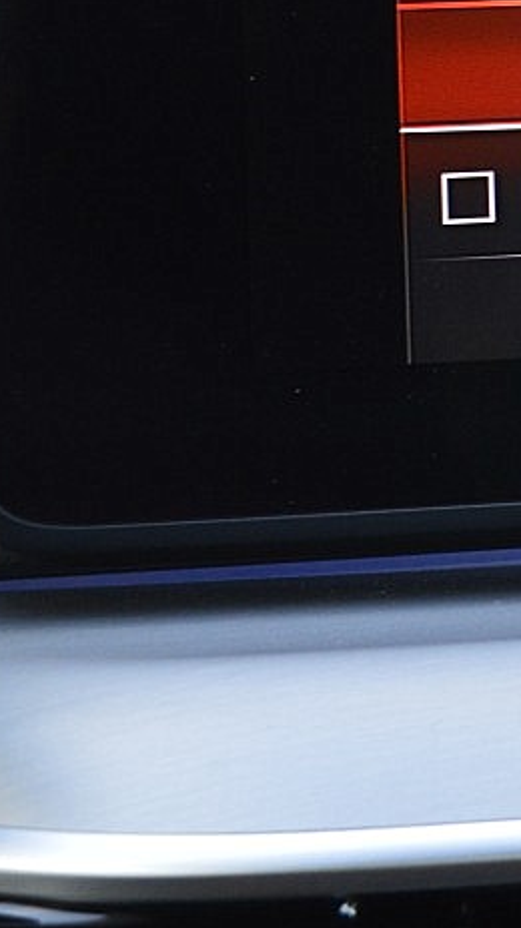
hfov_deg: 6.6
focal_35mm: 171
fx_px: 4201
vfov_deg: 12.4
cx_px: 1381
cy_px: -116
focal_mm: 31
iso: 800
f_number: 7.1
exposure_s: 1/60
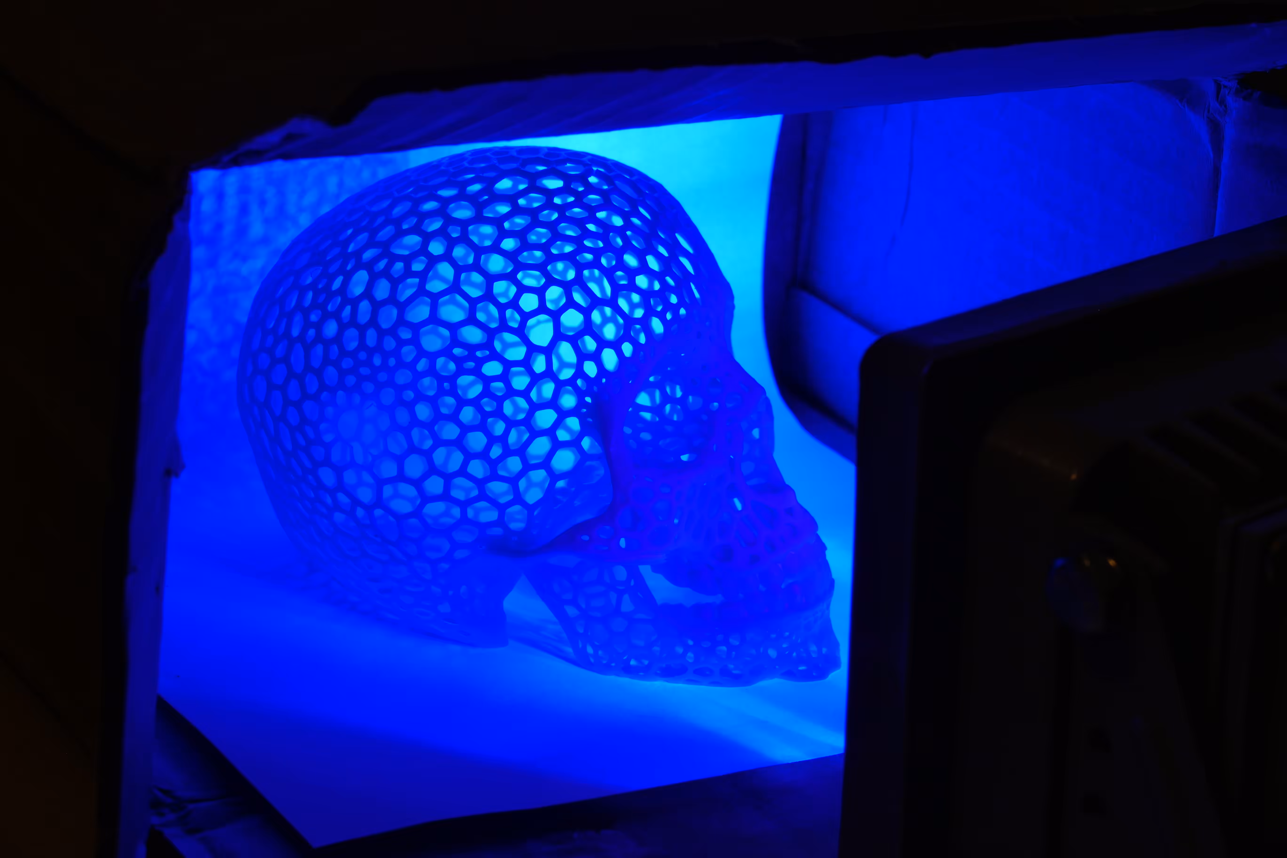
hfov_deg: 17.3
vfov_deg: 11.6
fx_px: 4218
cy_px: 429
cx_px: 644
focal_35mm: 118
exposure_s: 1/30
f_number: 8
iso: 80
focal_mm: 43.05
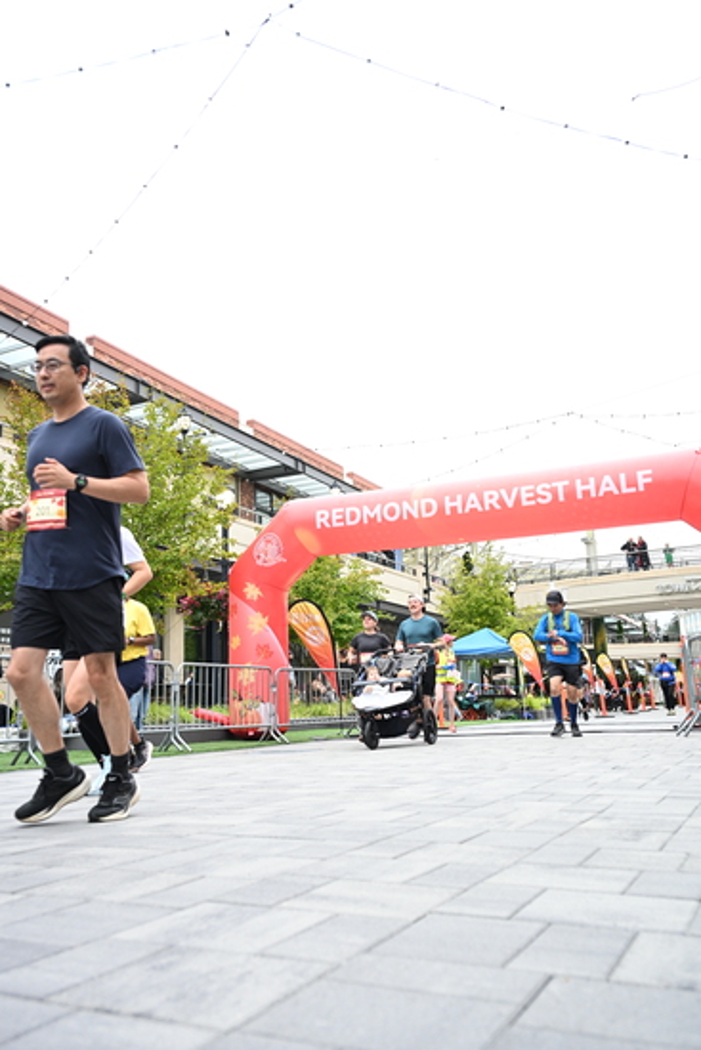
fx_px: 846
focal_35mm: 29
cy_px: 525
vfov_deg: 63.6
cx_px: 350
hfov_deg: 45.0
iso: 2000
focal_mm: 29
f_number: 4
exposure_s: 1/640
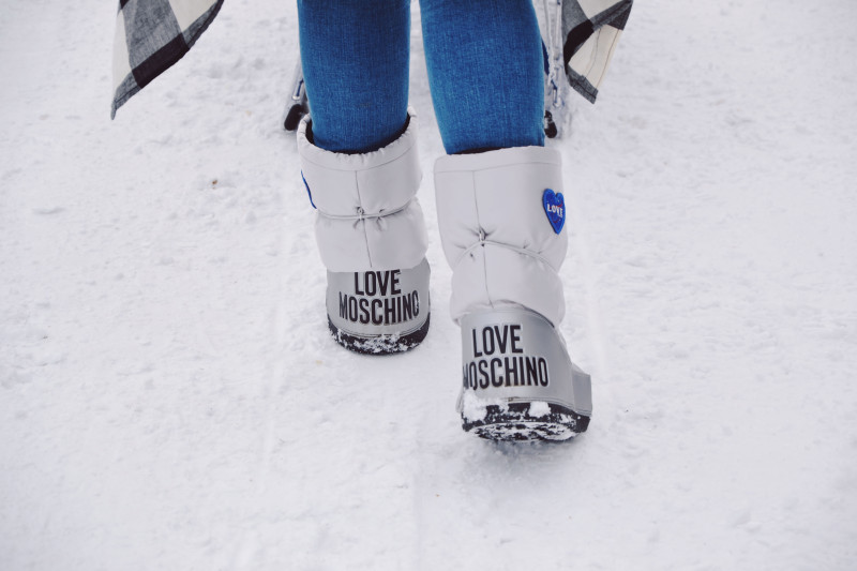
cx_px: 428
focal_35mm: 158
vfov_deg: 8.7
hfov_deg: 13.0
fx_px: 3748
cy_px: 286
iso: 100
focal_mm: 105
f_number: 5.6
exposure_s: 1/125
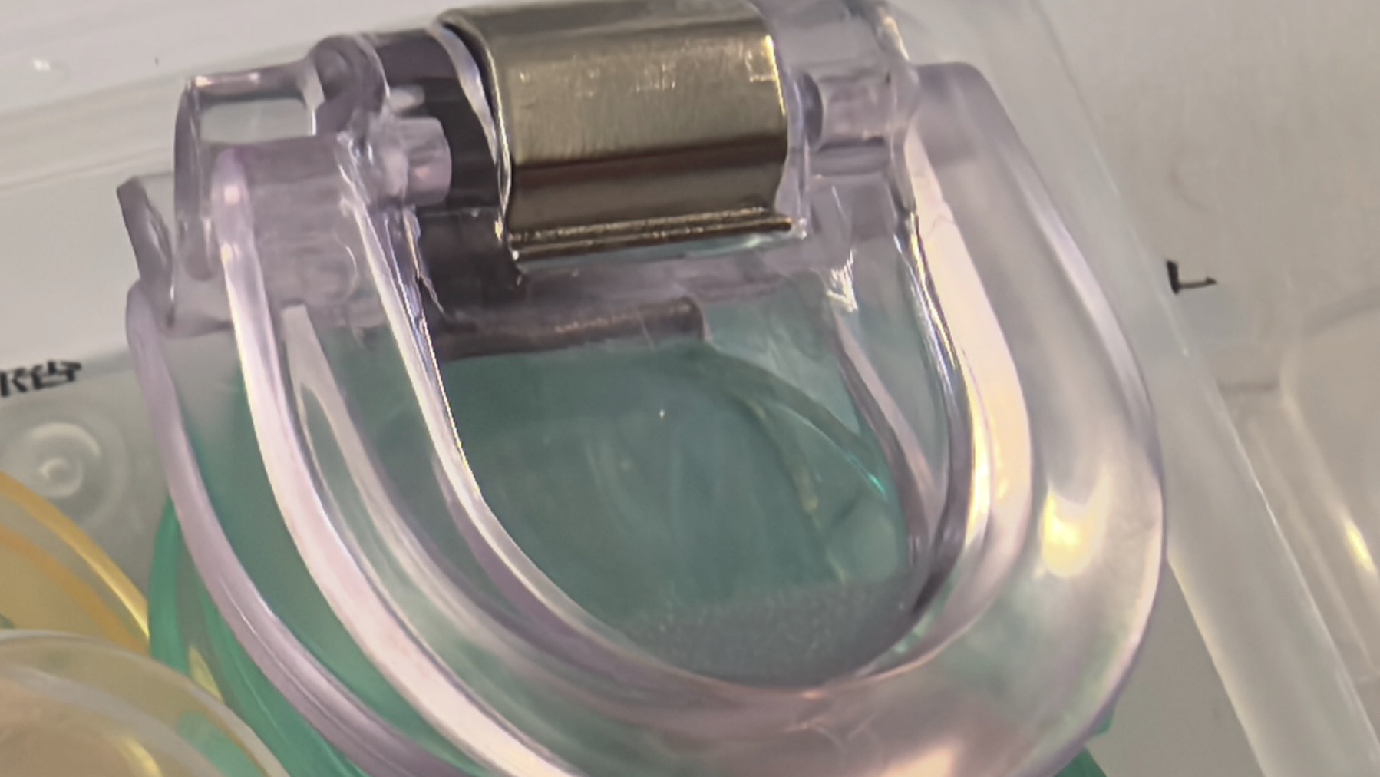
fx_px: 2452
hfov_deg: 31.1
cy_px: 808
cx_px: 434
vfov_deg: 17.5
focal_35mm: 67
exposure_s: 1/50
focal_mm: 1.9
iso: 100
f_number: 2.2
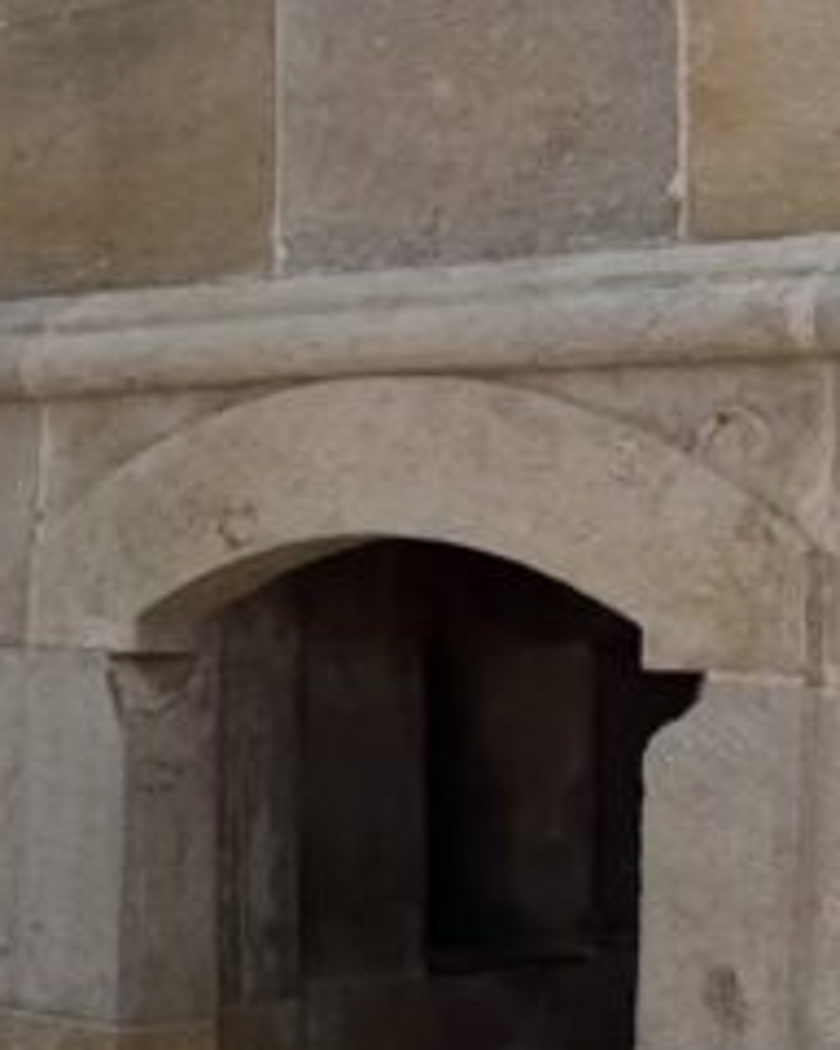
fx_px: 3108
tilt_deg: +2.4
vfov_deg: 19.2
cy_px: 411
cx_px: -337
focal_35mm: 100
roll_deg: +0.6
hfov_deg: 14.6
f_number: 1.78
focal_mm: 6.76
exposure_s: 1/7937
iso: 80
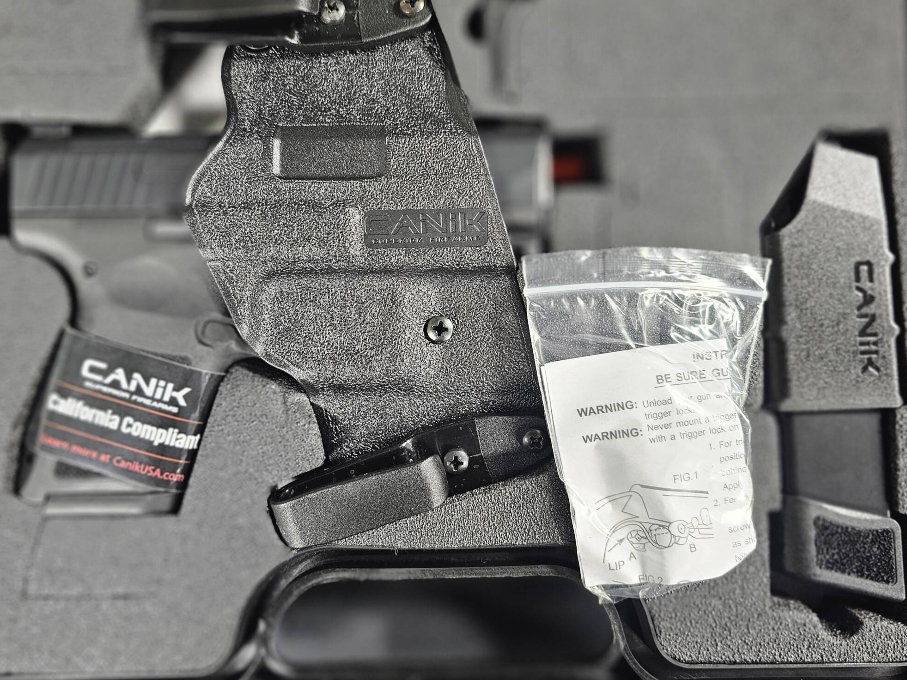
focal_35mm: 30
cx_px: 424
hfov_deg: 59.9
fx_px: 786
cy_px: 309
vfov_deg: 46.7
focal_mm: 6.3
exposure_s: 1/24
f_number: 1.7
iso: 500
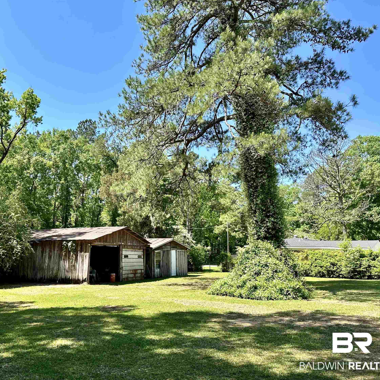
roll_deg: -1.3
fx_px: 360
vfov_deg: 55.6
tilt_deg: +9.1
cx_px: 157
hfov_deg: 55.3
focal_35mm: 29
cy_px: 194
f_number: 1.78
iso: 80
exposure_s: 1/1639
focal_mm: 6.86
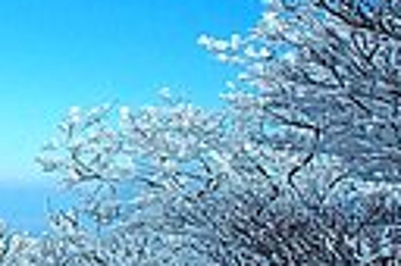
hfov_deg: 15.9
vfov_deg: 12.6
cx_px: -332
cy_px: 138
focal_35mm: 108
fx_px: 1201
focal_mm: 18
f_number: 9.5
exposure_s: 1/350
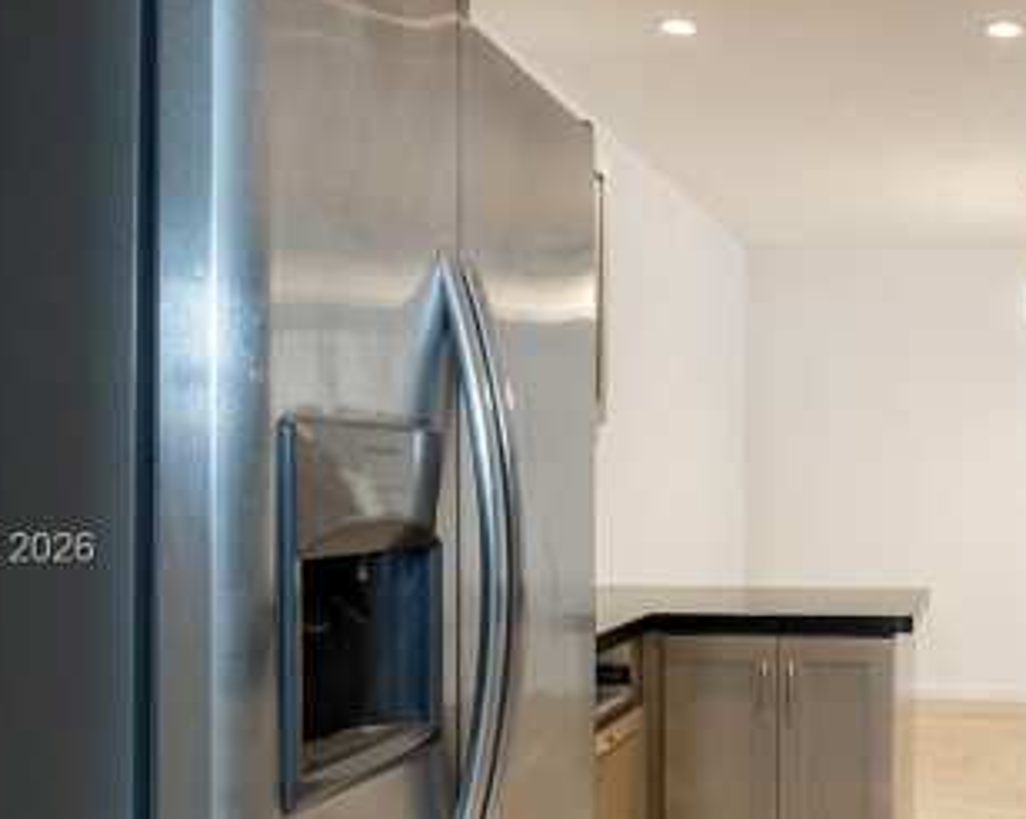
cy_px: 551
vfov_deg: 36.7
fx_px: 1220
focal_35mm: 40
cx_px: 909
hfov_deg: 42.1
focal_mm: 11
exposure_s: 1/4
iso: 250
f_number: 9
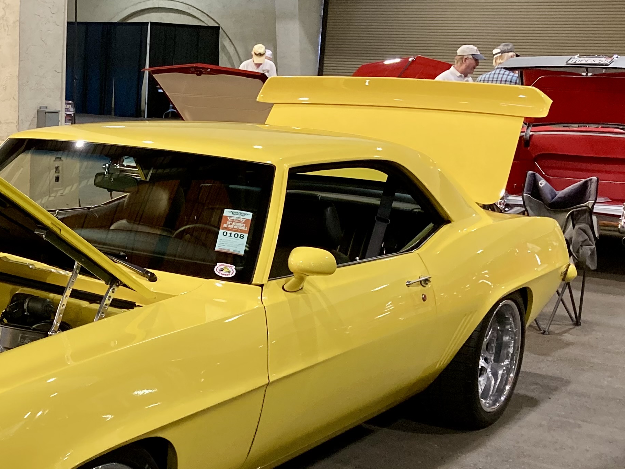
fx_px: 1119
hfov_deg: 30.1
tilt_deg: -11.7
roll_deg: -3.0
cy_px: 304
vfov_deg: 23.6
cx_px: 86
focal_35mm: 62
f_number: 1.8
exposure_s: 1/60
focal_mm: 3.99
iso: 200
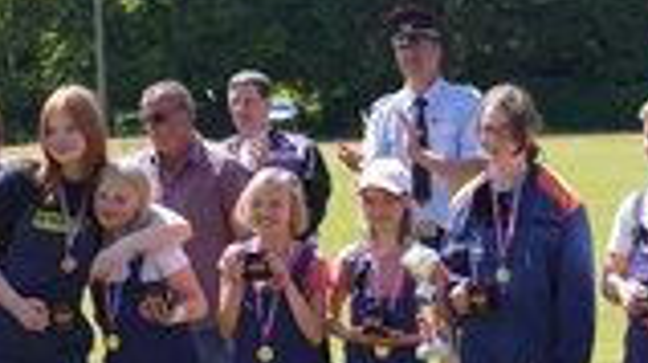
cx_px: 481
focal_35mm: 166
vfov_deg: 7.3
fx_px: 2849
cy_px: 230
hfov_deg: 12.9
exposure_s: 1/250
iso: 100
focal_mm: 42
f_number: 4.5
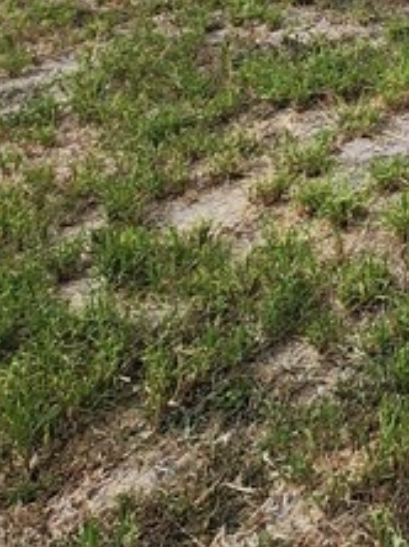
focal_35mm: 60
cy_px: -197
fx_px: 947
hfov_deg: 18.4
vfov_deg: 26.4
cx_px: 759
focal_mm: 2.2
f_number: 2.2
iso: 50
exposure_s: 1/1941
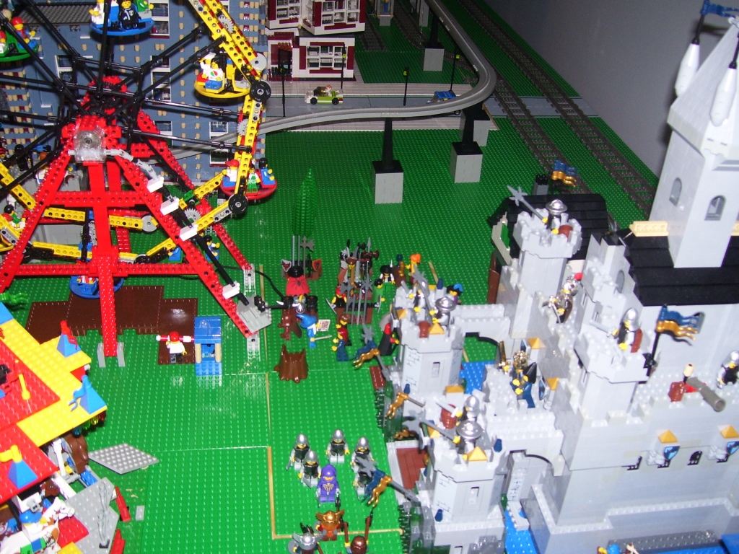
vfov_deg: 38.7
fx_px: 790
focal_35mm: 37
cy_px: 277
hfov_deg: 50.1
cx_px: 370
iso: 125
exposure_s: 1/60
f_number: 2.7
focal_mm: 6
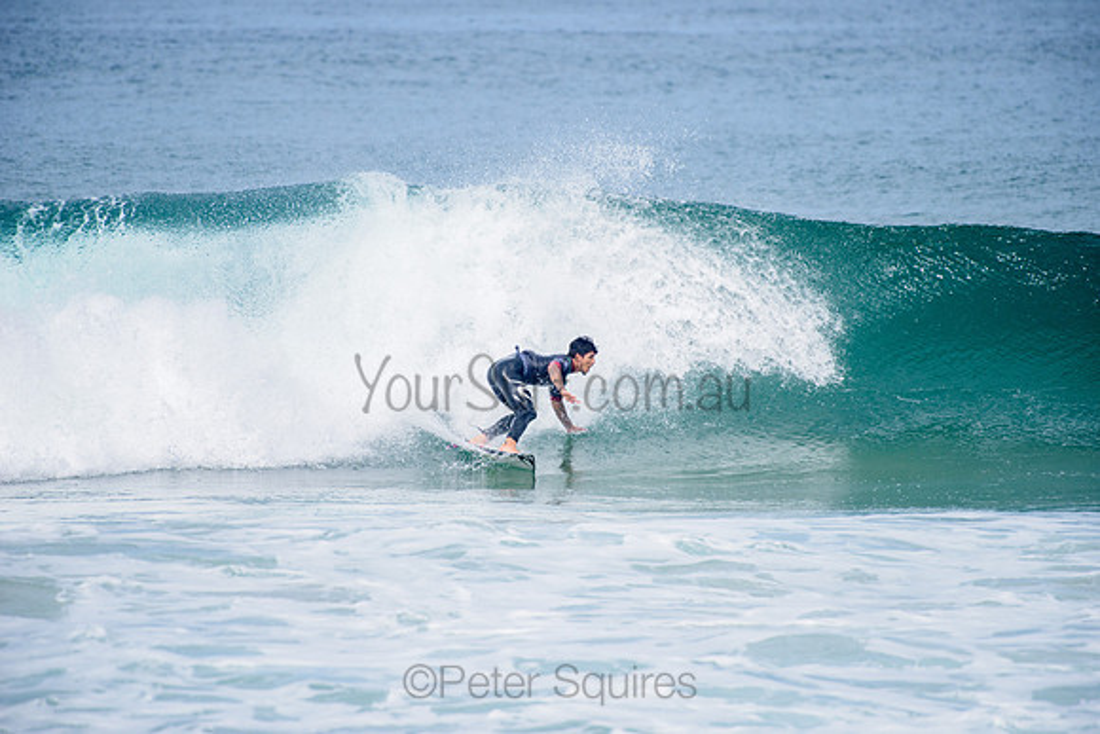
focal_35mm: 500
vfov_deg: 2.8
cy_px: 367
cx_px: 550
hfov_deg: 4.1
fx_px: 15281
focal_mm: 500
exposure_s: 1/2000
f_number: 5.6
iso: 250
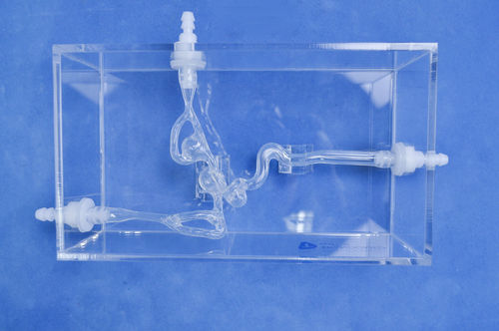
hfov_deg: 62.0
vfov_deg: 43.5
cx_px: 250
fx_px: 415
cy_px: 166
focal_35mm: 30
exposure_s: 1/60
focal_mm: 20
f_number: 5.6
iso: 640
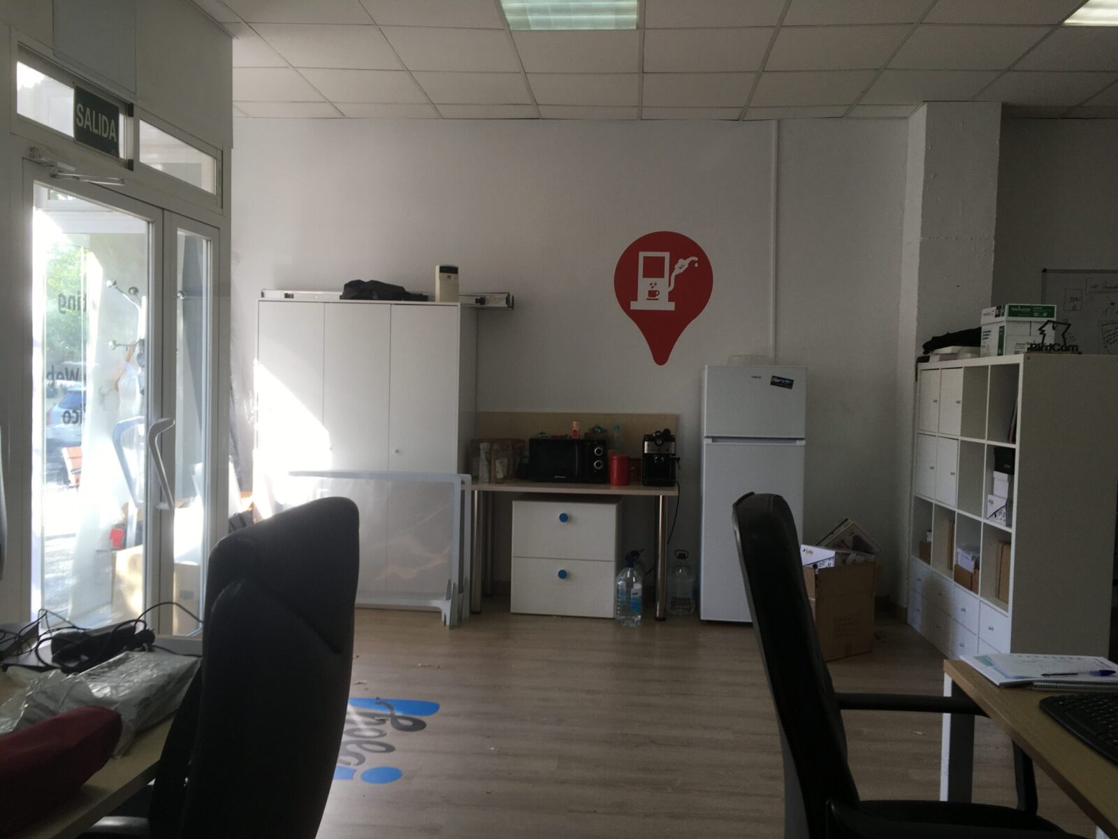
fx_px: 937
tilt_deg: -3.8
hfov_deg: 61.7
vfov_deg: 48.2
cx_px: 559
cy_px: 420
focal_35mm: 29
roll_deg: -0.9
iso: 25
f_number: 2.2
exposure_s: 1/60
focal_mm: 4.15
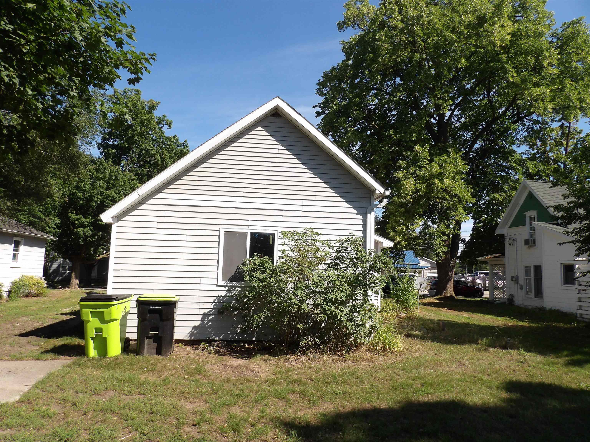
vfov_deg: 56.8
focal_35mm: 24
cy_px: 221
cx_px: 295
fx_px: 409
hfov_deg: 71.6
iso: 100
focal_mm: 4.3
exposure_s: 1/906
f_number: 3.2
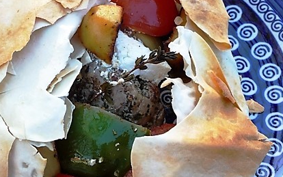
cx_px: 112
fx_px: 455
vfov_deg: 22.0
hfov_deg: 34.4
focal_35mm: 59
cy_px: 96
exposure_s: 1/60
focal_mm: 6
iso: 100
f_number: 3.7
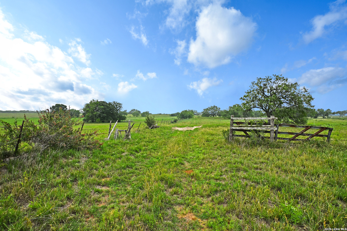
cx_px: 174
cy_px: 116
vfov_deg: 67.4
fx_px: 173
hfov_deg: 90.0
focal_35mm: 18
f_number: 5.6
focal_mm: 12
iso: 64
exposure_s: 1/125
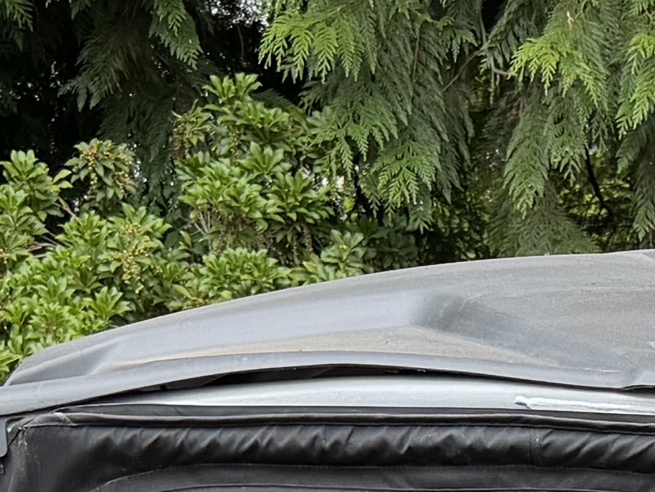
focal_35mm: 153
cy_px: 982
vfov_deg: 9.1
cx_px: 836
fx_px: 2895
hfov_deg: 12.5
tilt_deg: -12.4
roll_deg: -4.9
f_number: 1.78
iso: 100
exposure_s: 1/898
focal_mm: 6.76
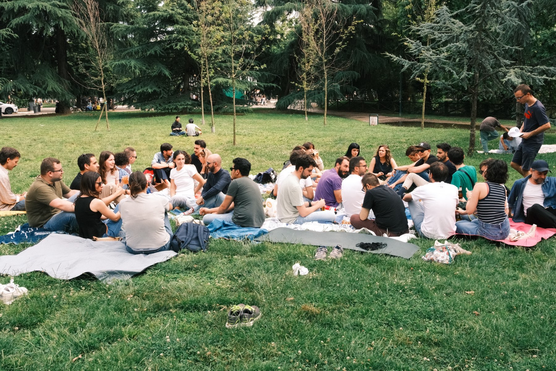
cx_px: 278
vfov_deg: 37.9
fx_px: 541
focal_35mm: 35
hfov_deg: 54.4
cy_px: 186
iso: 2500
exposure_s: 1/400
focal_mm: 23
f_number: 13
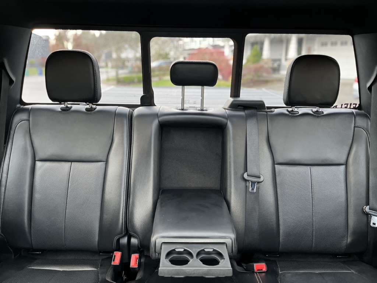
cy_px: 142
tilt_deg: -15.8
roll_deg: +0.6
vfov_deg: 53.1
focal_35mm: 26
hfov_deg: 67.3
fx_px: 283
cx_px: 188
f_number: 1.6
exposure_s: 1/60
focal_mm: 5.1
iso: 400
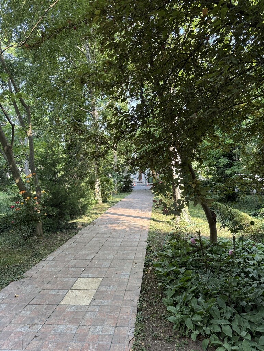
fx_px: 244
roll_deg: +1.9
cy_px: 176
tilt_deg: +1.1
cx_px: 132
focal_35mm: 24
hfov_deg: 56.8
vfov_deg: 71.6
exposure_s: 1/231
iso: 125
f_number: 1.78
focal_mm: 6.76
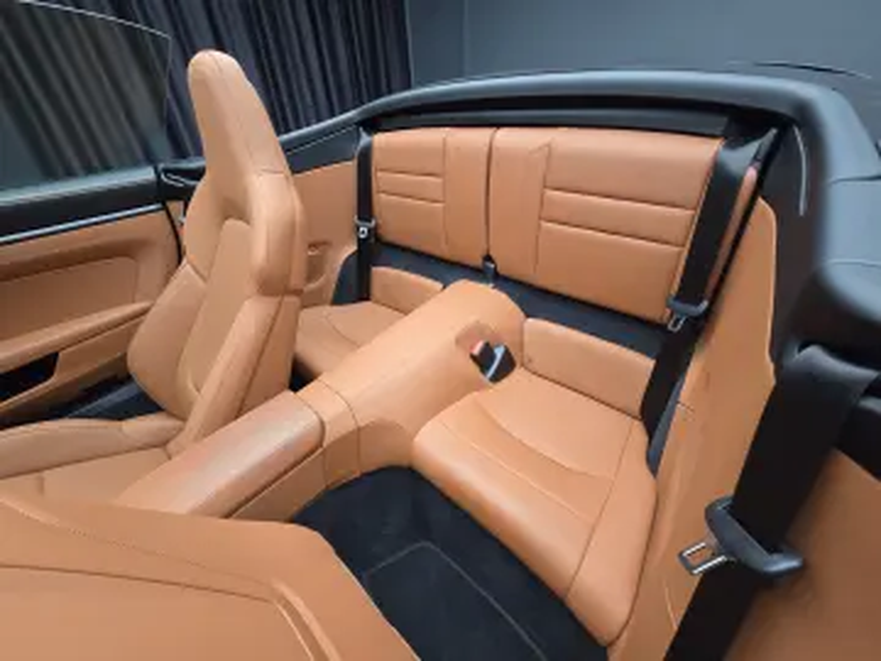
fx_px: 331
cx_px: 440
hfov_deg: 106.2
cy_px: 330
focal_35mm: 13
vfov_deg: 89.9
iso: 250
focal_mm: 2.2
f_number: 2.2
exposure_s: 1/100
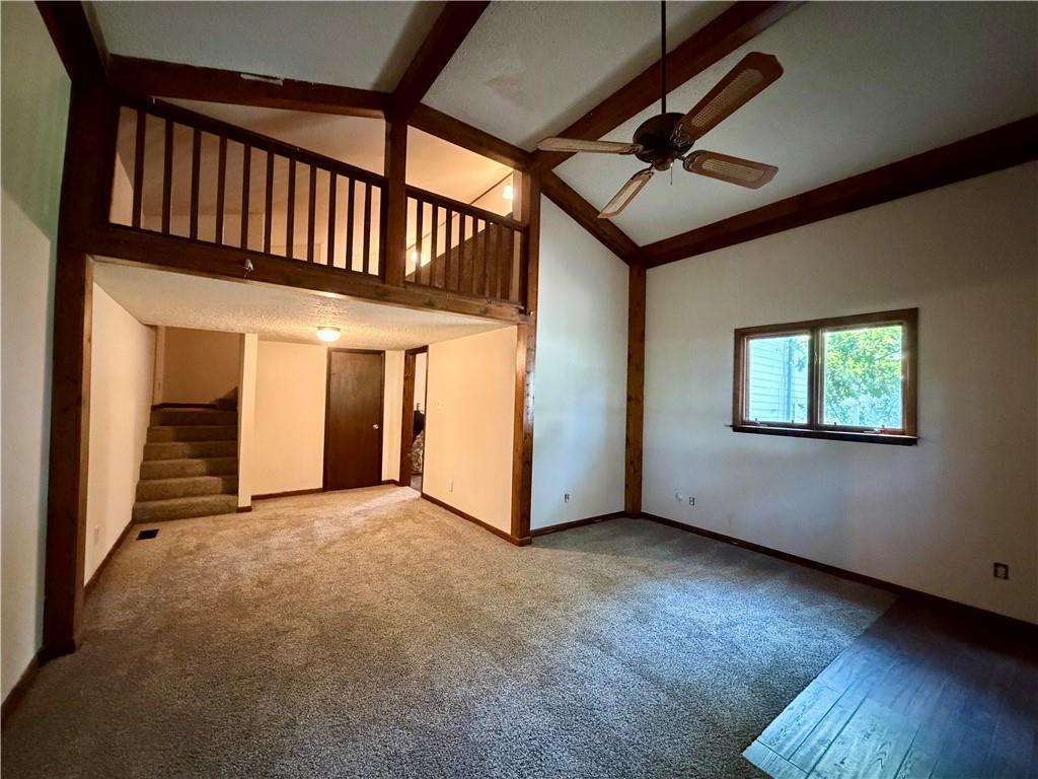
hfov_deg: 102.1
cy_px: 390
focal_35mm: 14
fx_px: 420
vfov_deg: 85.7
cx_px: 519
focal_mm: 2.22
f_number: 2.2
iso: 1250
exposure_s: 1/60
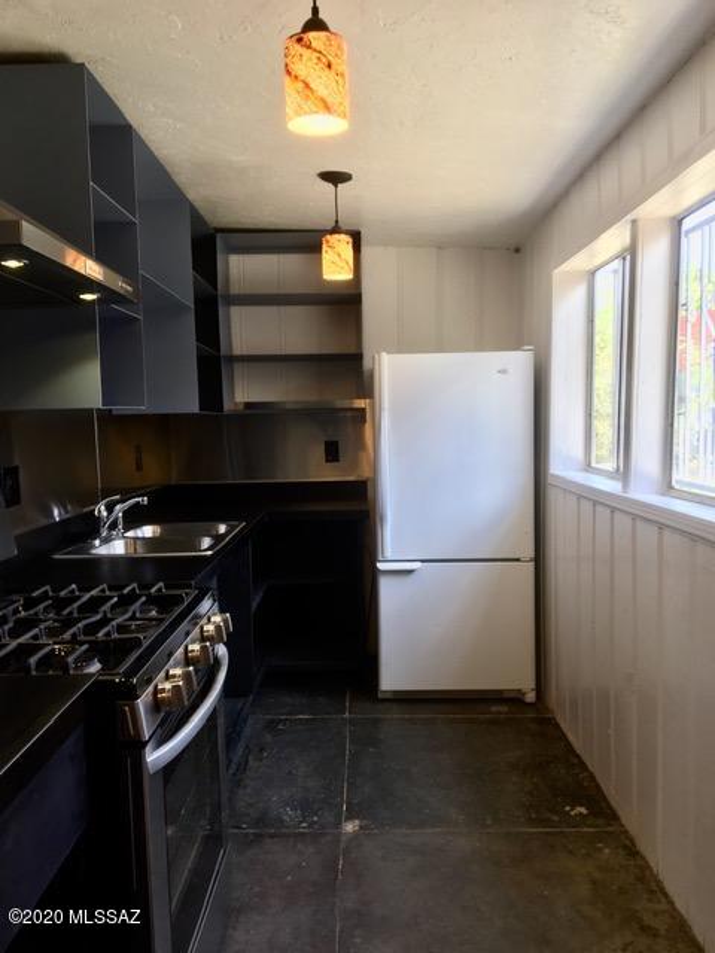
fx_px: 799
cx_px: 358
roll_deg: -0.2
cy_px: 476
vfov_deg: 61.7
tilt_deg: -4.7
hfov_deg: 48.2
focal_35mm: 29
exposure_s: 1/40
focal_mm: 4.15
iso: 25
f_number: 2.2
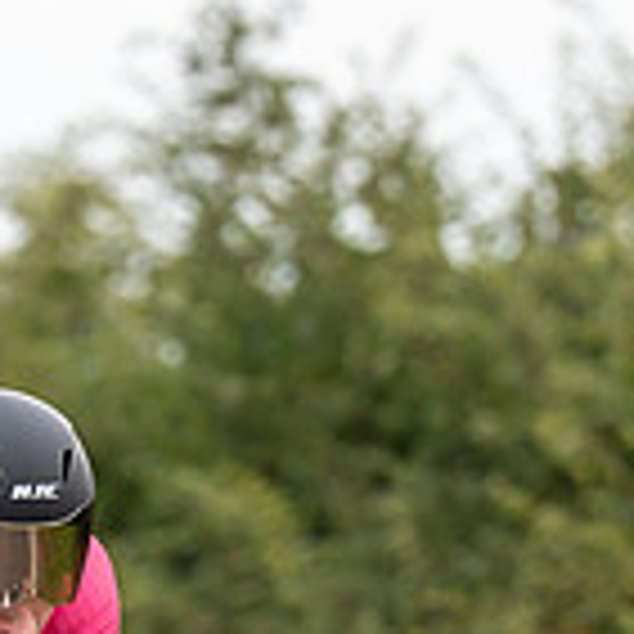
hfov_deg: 1.8
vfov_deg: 1.8
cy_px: 590
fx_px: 20183
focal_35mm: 974
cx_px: 110
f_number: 2.8
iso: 500
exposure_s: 1/800
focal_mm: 170
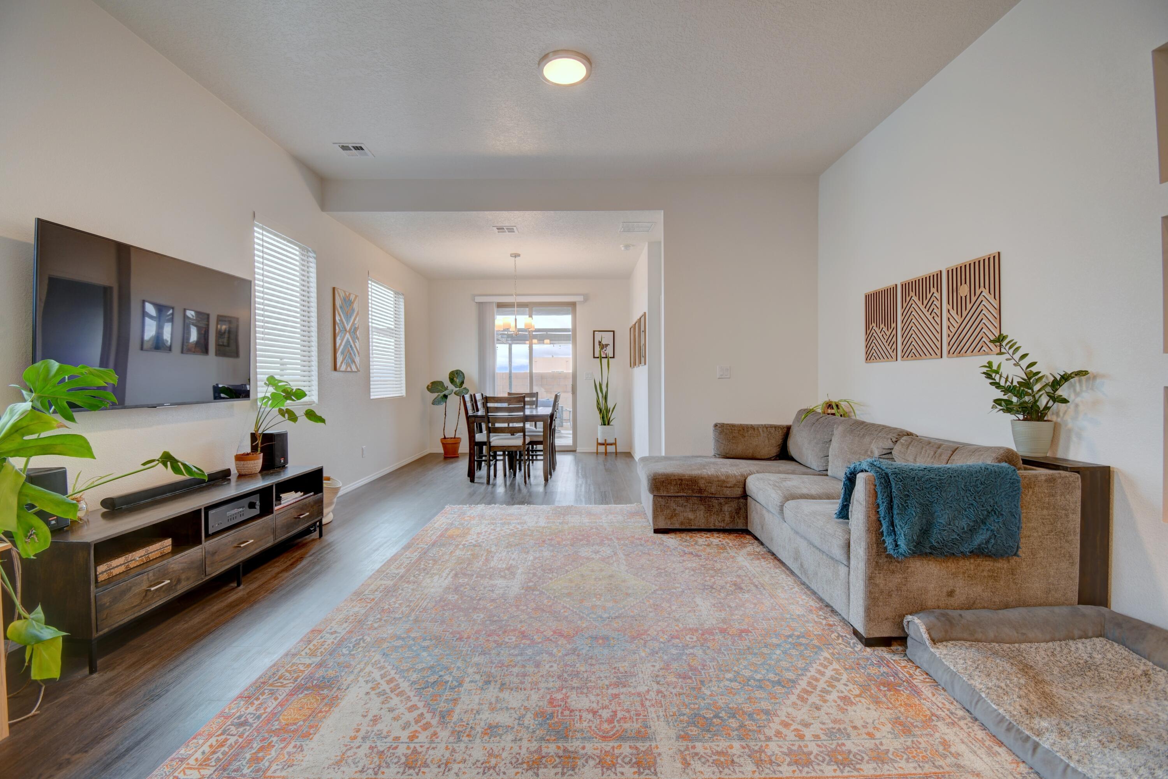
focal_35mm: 15
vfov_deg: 77.3
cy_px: 390
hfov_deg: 100.4
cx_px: 584
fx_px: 487
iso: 100
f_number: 4.5
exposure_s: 1/25
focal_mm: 10
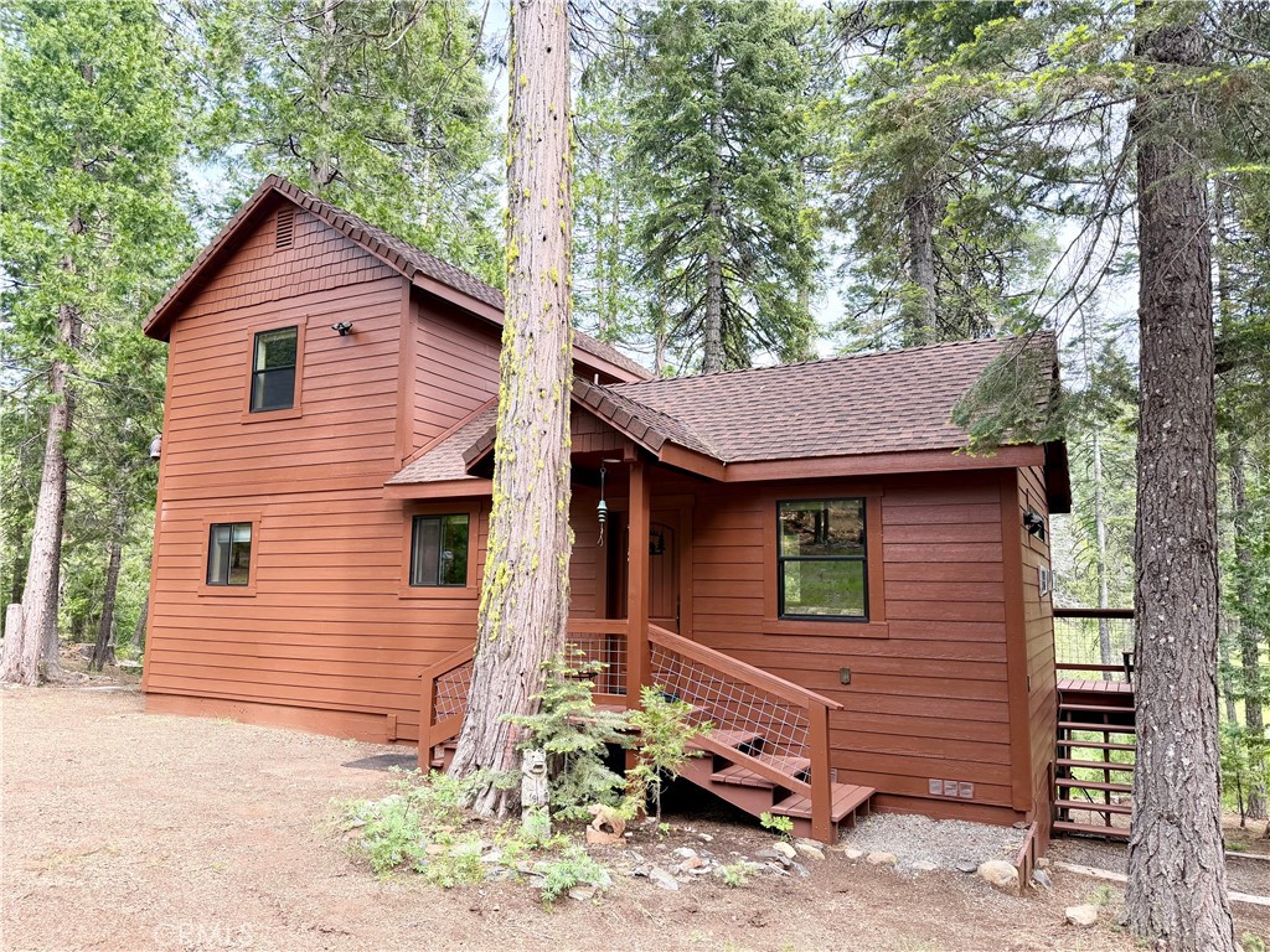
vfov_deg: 56.8
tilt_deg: +7.2
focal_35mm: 24
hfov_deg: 71.6
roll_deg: -0.3
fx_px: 881
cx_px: 635
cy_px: 476
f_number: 1.78
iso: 100
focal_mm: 6.76
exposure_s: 1/898
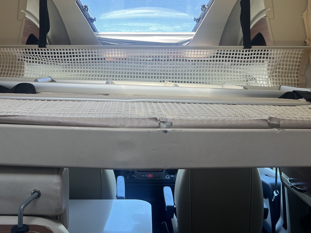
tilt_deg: +3.3
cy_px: 49
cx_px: 141
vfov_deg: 33.4
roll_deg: +2.8
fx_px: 377
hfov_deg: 44.7
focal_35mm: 42
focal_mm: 5.7
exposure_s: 1/153
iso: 40
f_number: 1.5
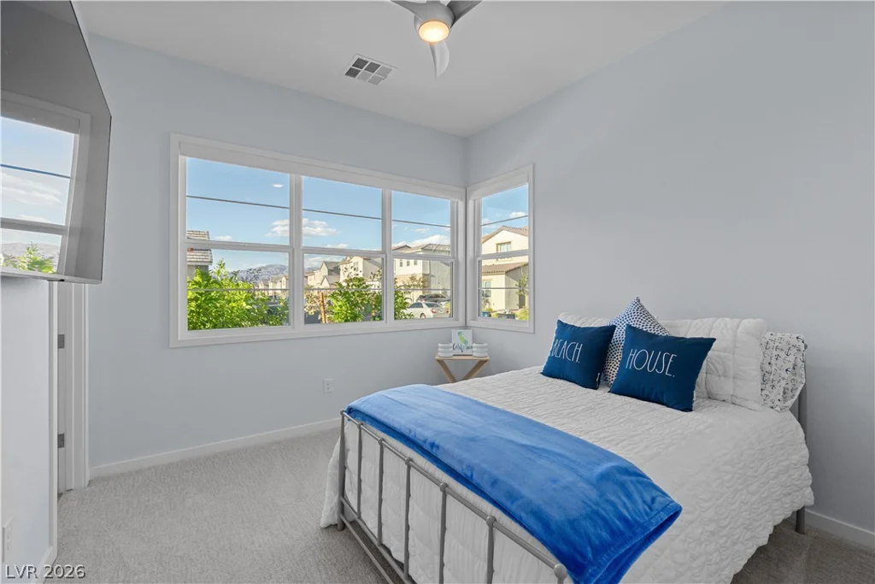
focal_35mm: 15
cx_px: 438
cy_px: 292
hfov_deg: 100.4
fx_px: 365
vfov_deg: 77.3
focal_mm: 10
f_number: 8
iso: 400
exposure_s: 1/25
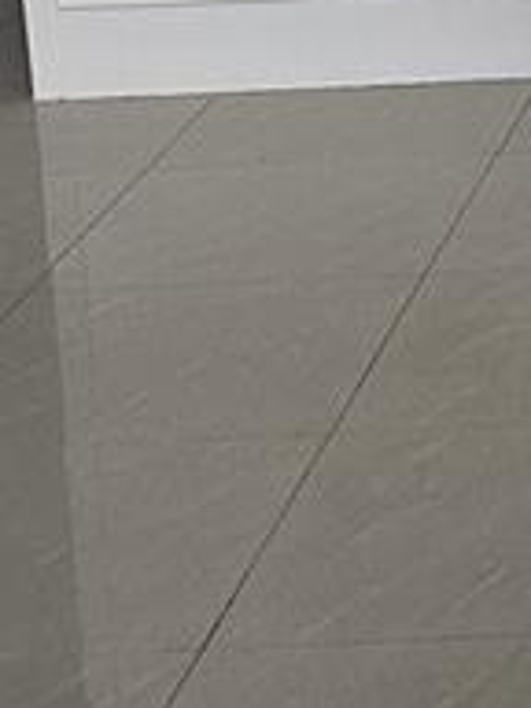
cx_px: 1040
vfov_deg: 13.1
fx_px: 2945
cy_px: -262
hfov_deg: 9.6
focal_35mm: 144
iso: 640
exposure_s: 1/120
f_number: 1.7
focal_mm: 6.3
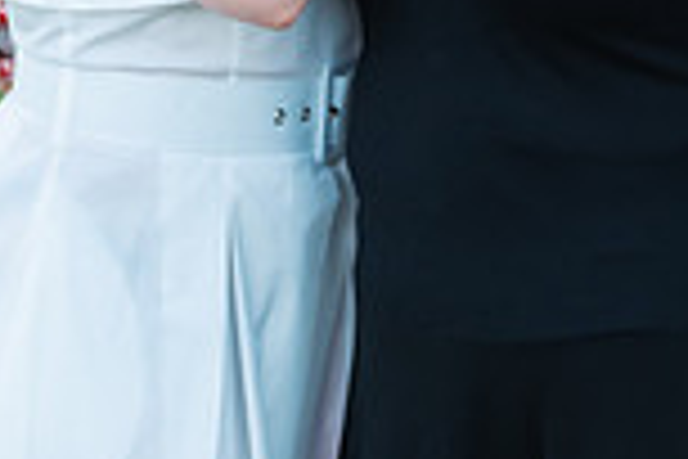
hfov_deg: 10.8
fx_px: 3631
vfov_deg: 7.1
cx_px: 571
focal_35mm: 190
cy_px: -331
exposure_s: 1/400
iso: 160
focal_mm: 50
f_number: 1.2
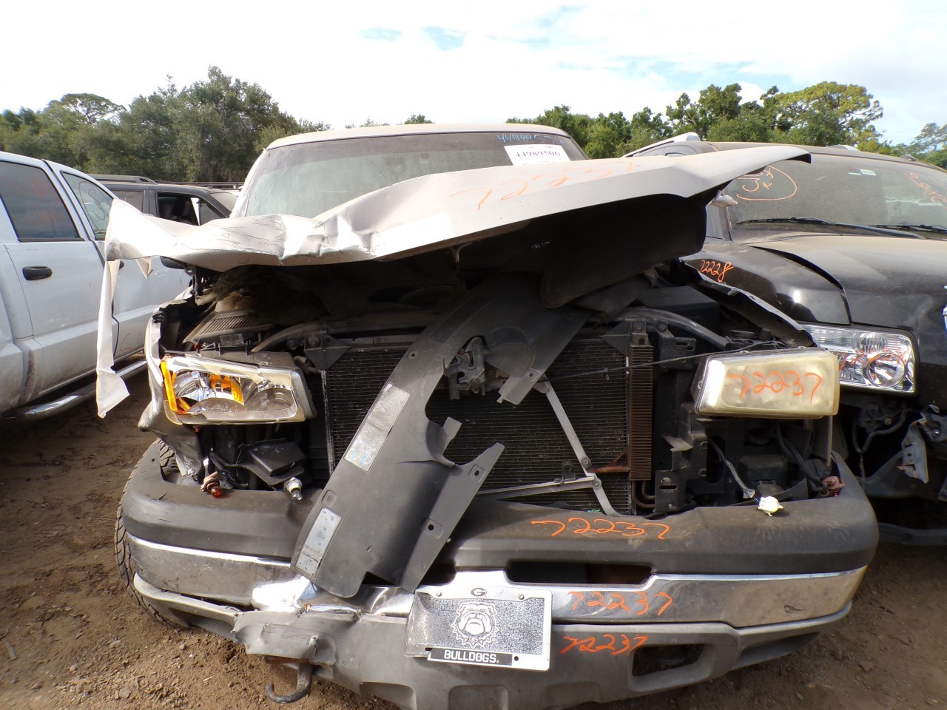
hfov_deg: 71.6
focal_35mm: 24
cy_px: 355
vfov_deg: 56.8
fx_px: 657
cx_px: 474
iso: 100
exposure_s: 1/200
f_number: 5.8
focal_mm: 4.3
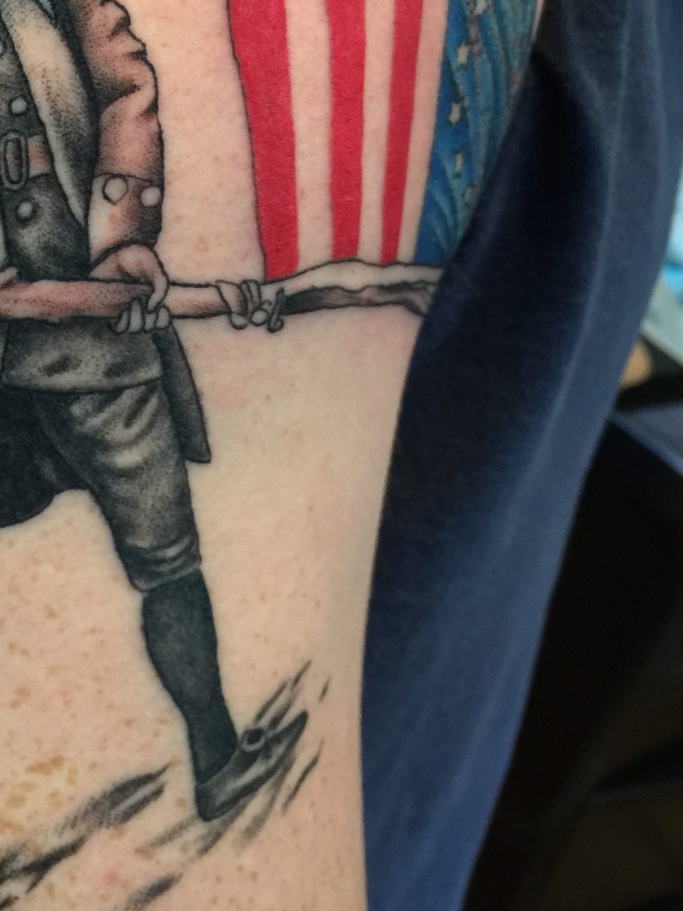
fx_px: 1500
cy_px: 271
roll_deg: -11.7
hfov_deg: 24.7
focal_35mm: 57
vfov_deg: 33.4
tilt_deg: -27.0
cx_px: 38
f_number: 2.2
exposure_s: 1/15
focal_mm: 4.15
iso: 80
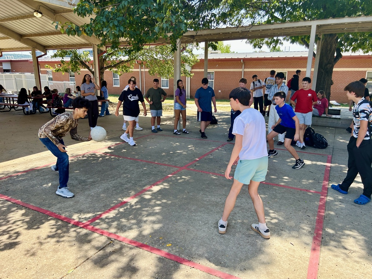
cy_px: 140
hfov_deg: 67.3
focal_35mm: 26
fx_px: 279
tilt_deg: -12.6
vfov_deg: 53.1
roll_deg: +1.7
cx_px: 186
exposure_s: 1/859
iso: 50
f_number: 1.5
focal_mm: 5.7
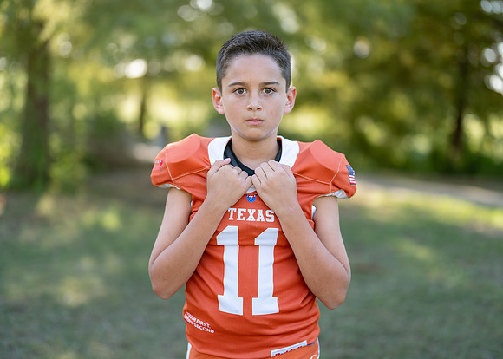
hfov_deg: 37.2
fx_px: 748
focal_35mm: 52
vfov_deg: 27.0
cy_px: 180
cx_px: 252
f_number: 1.2
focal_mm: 50
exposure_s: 1/1250
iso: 100
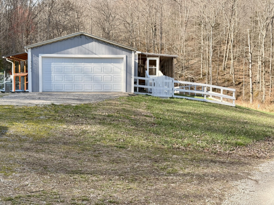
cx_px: 137
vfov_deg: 30.3
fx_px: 380
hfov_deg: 39.7
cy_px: 102
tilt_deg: -3.0
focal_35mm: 48
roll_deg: -0.2
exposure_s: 1/1513
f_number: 1.78
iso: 64
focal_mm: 6.76
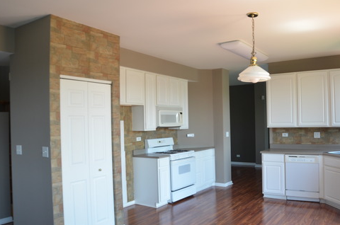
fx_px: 264
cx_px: 223
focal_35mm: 28
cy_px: 119
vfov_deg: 46.2
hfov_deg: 64.1
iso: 400
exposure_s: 1/100
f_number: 4.5
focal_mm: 14
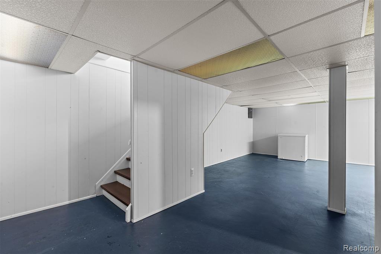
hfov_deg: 96.8
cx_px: 190
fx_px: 169
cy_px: 127
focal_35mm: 16
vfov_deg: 73.7
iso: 640
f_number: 9
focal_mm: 16
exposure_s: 8
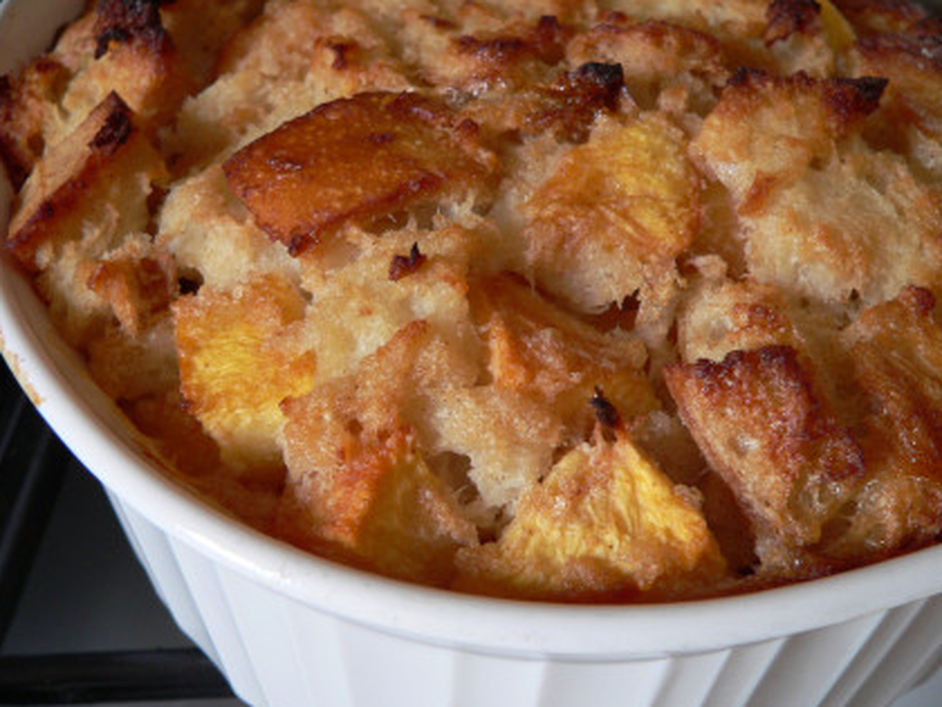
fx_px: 1007
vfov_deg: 38.7
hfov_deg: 50.1
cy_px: 361
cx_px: 469
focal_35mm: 37
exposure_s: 1/60
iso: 200
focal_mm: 6
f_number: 2.8
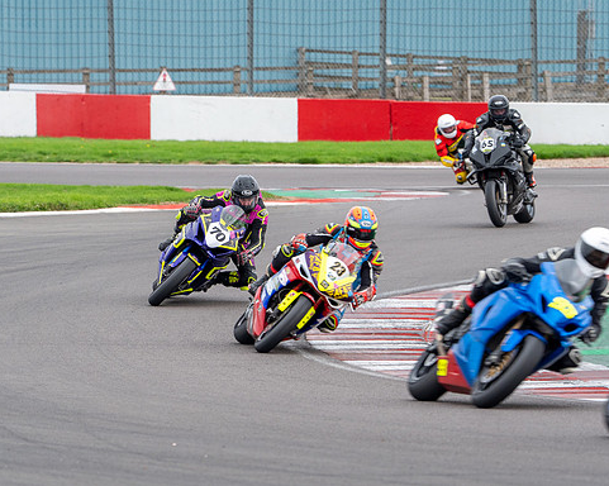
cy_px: 243
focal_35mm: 362
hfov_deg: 5.3
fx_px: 6519
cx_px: 264
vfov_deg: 4.3
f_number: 6.3
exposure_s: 1/250
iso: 500
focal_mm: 251
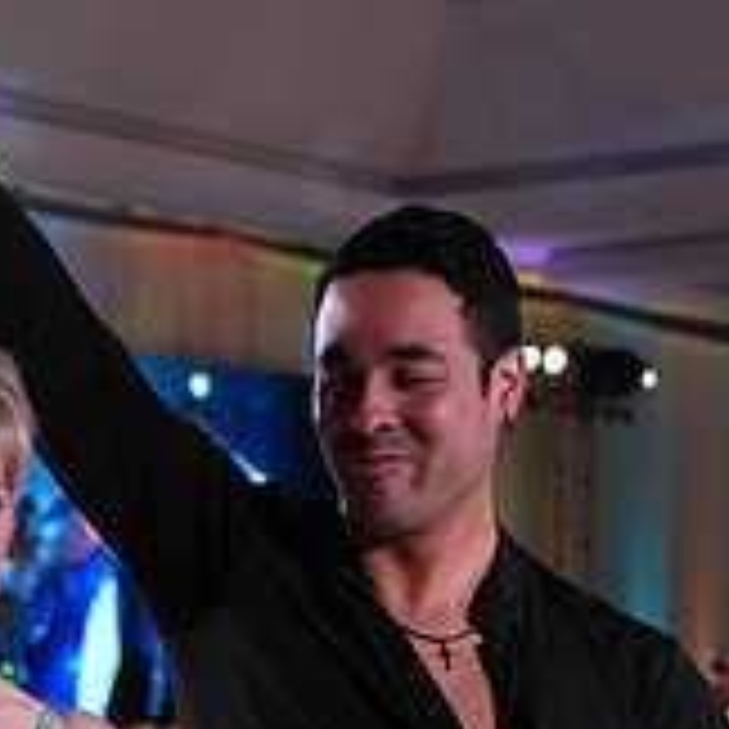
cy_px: 1156
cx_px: 236
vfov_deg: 11.2
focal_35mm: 149
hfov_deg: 11.7
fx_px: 3550
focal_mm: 49
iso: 2500
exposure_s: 1/500
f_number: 4
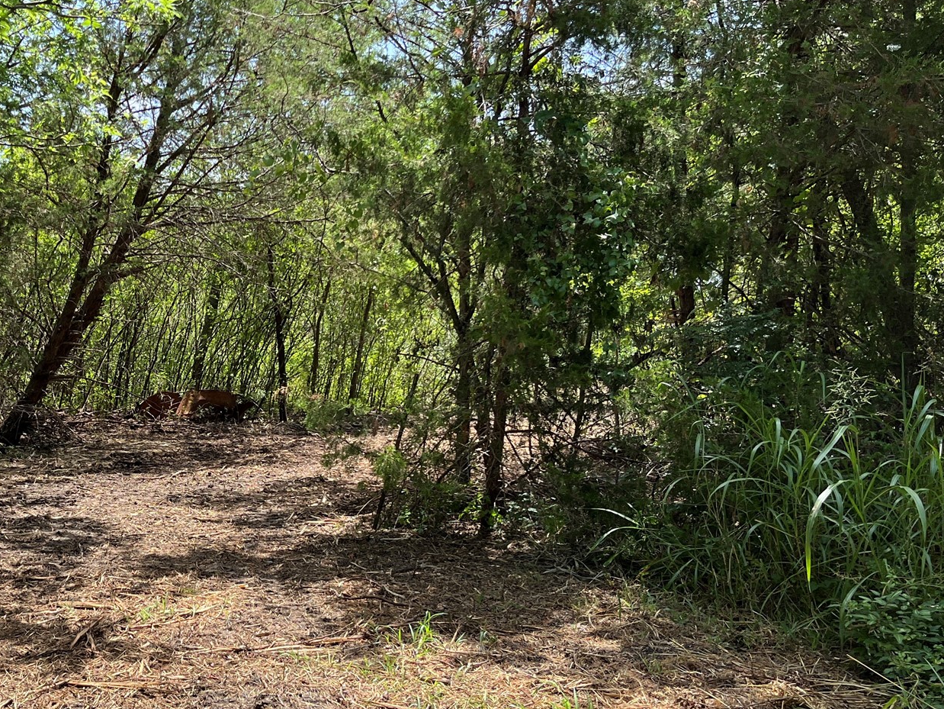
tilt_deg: -3.2
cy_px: 428
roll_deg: -0.6
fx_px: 1173
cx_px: 175
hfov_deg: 41.7
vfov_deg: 33.5
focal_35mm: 43
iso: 50
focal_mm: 5.1
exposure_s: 1/864
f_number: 1.6
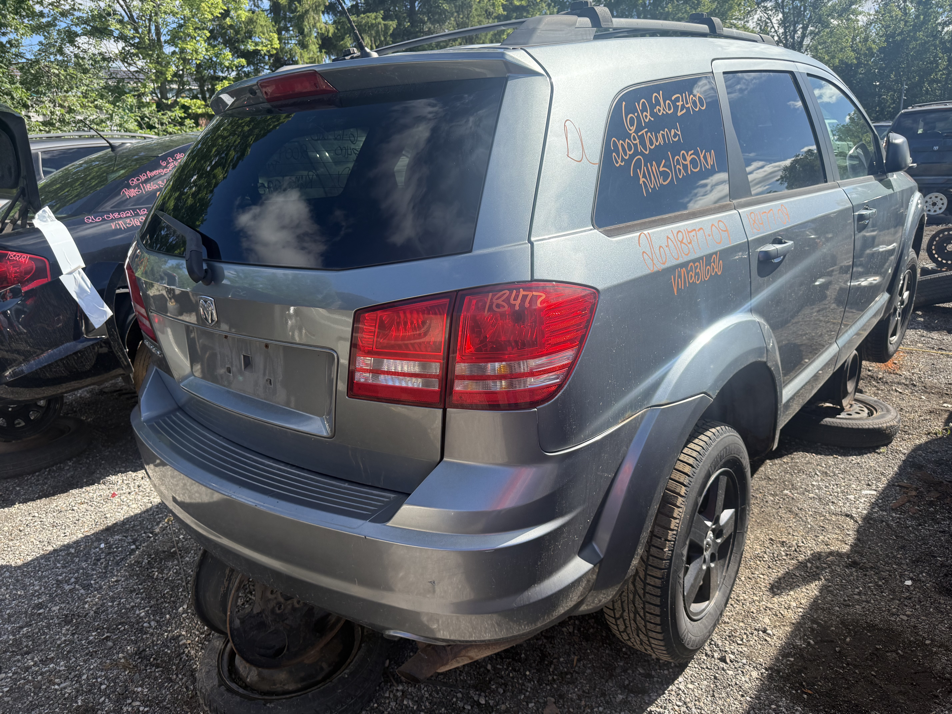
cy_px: 357
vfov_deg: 56.8
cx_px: 476
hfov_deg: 71.6
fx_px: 660
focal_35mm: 24
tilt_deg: -16.7
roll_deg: +1.9
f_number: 1.78
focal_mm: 6.76
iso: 100
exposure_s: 1/2053
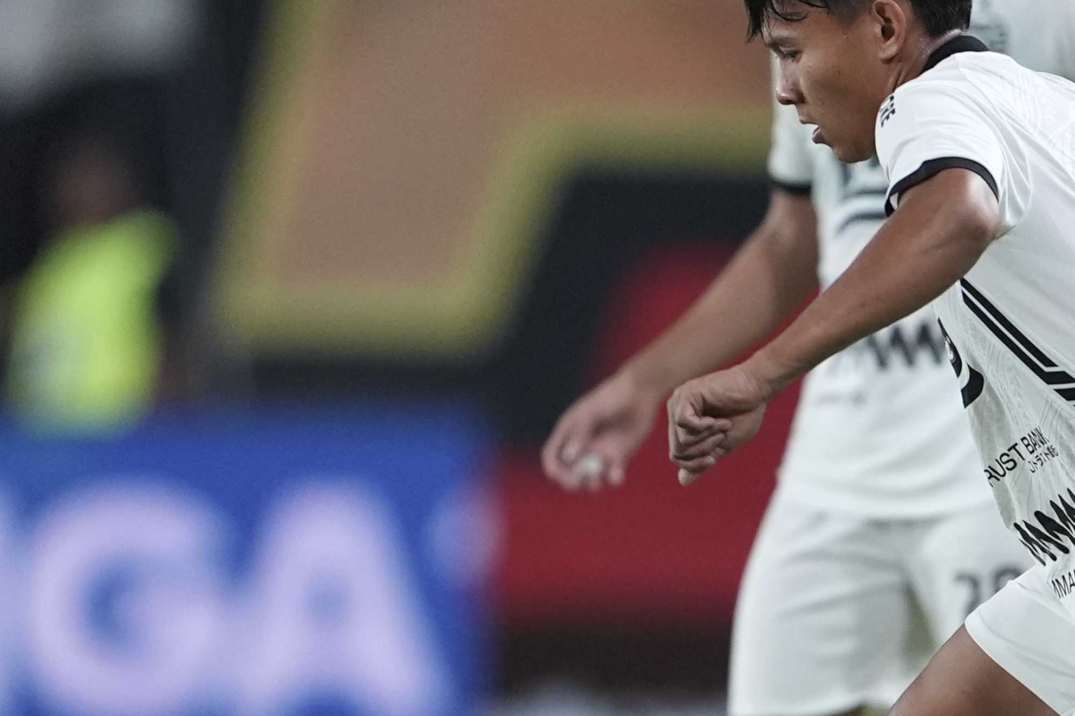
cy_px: 556
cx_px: 566
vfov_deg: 1.1
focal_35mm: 1209
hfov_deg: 1.7
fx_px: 36096
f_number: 2.8
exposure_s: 1/1250
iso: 2500
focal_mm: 400
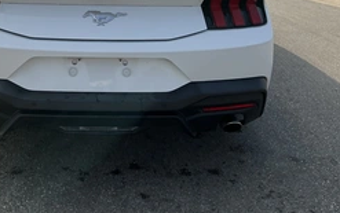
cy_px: 8
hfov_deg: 41.0
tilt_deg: -6.5
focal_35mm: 48
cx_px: 100
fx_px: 445
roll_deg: -0.5
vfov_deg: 25.8
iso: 25
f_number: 1.8
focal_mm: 3
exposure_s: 1/2227
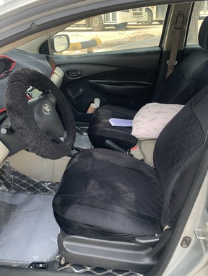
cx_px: 105
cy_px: 125
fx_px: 248
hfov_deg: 45.5
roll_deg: +1.8
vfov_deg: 58.2
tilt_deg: -23.5
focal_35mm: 31
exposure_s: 1/121
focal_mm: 4.25
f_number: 1.8
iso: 32
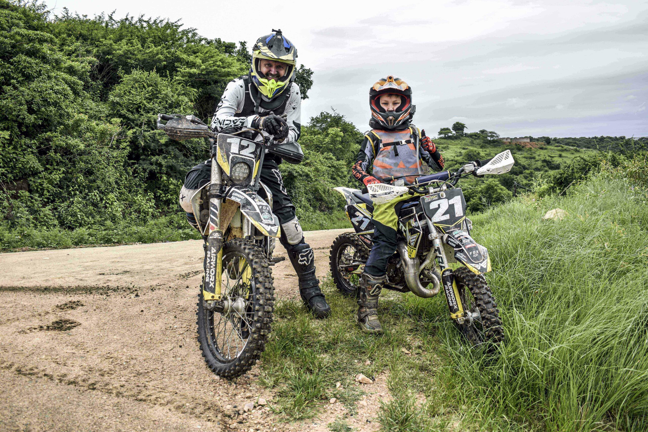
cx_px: 324
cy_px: 216
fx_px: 594
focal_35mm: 33
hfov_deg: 57.2
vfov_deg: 40.0
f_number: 5
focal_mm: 22
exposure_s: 1/400
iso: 100
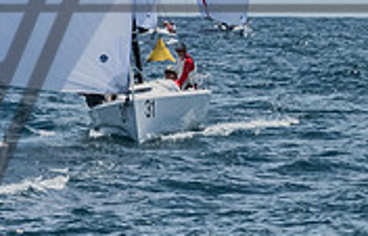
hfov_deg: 3.4
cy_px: 37
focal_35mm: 610
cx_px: -352
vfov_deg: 2.2
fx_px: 6165
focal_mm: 90
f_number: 14
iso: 640
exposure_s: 1/1250
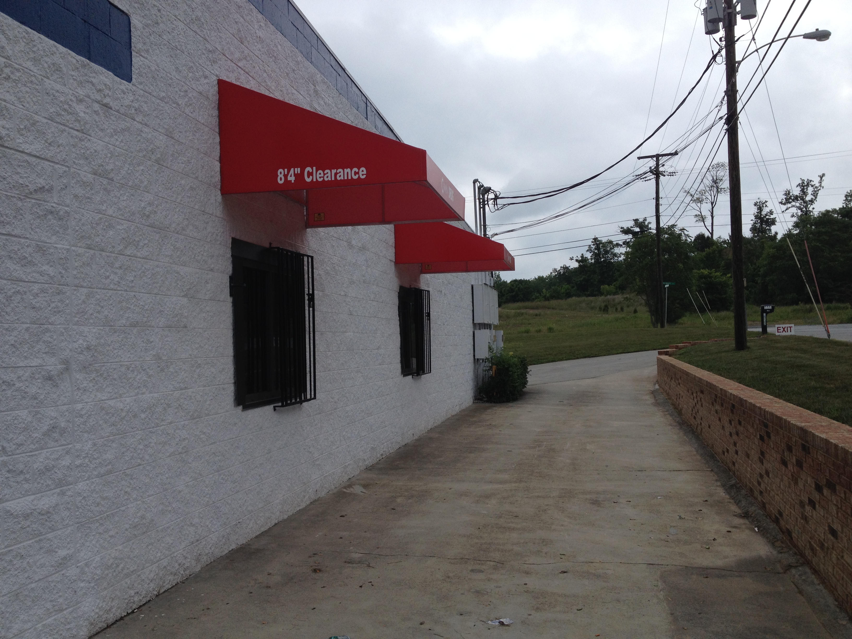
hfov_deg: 52.6
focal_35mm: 35
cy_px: 320
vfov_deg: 40.7
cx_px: 426
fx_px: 861
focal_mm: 4.28
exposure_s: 1/1227
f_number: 2.4
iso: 50
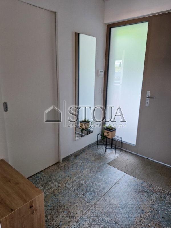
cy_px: 114
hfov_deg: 58.9
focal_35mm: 23
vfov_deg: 73.9
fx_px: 151
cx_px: 86
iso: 100
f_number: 1.8
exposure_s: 1/40
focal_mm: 5.54
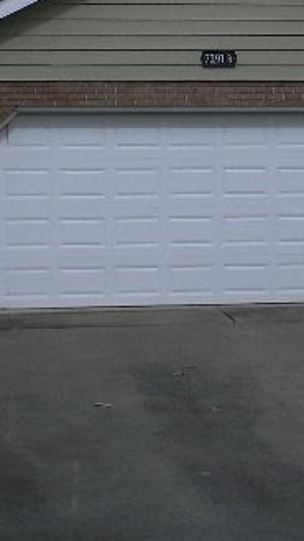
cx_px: 329
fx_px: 1749
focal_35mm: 122
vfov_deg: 17.3
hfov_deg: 9.8
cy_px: 31
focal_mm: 6.4
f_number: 3.7
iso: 80
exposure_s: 1/589
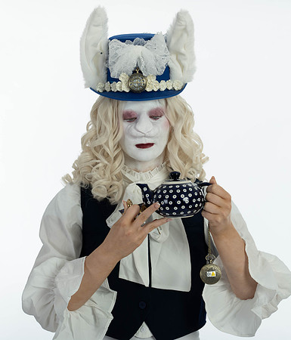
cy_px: 157
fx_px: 977
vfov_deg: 19.7
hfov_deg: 16.9
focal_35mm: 94
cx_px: 146
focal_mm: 64
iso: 100
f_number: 9
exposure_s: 1/125
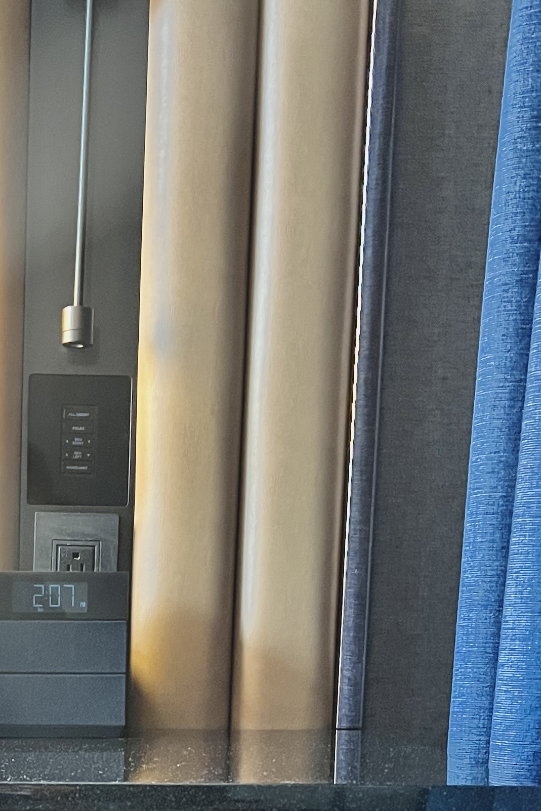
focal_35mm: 68
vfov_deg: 27.9
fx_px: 1532
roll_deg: -2.0
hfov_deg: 19.5
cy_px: 810
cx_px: 13
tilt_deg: -8.8
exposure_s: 1/60
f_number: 1.5
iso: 500
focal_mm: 5.7
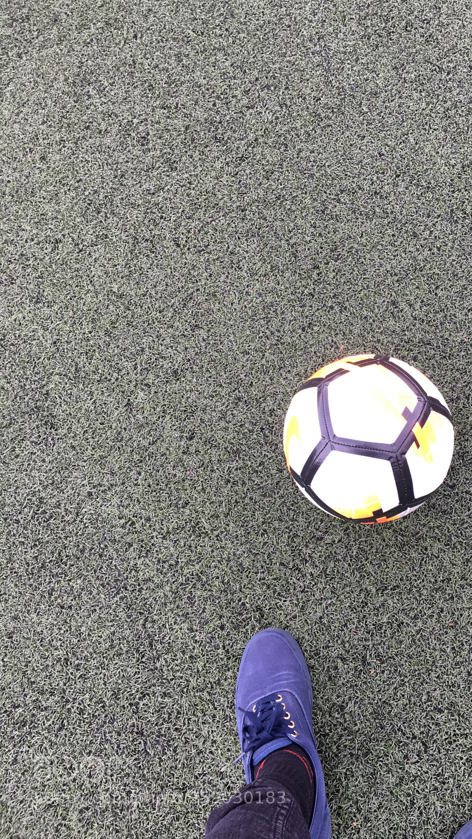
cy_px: 403
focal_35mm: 33
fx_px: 734
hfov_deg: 35.2
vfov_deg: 59.5
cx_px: 328
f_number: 2.2
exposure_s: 1/120
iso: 40
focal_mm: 4.15
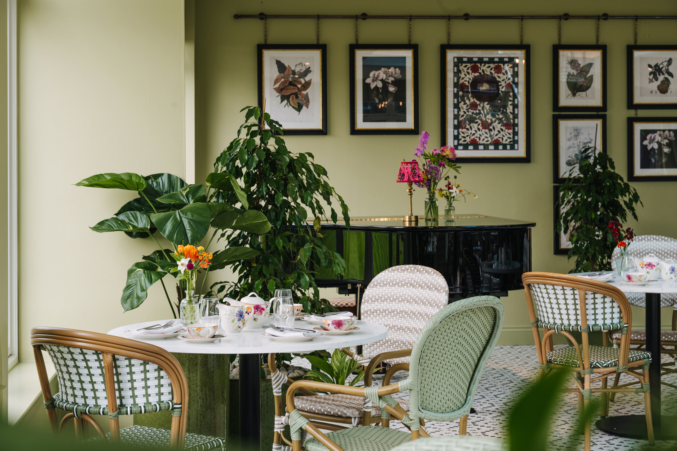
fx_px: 1410
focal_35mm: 75
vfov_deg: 18.2
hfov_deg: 27.0
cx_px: 338
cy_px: 226
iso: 250
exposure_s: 1/30
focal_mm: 75
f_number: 9
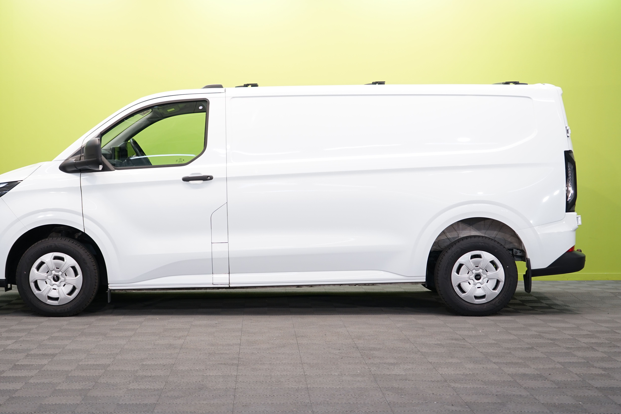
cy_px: 210
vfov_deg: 22.3
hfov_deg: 32.8
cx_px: 268
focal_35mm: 61
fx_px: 1052
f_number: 4.5
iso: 400
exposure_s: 1/30
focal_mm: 51
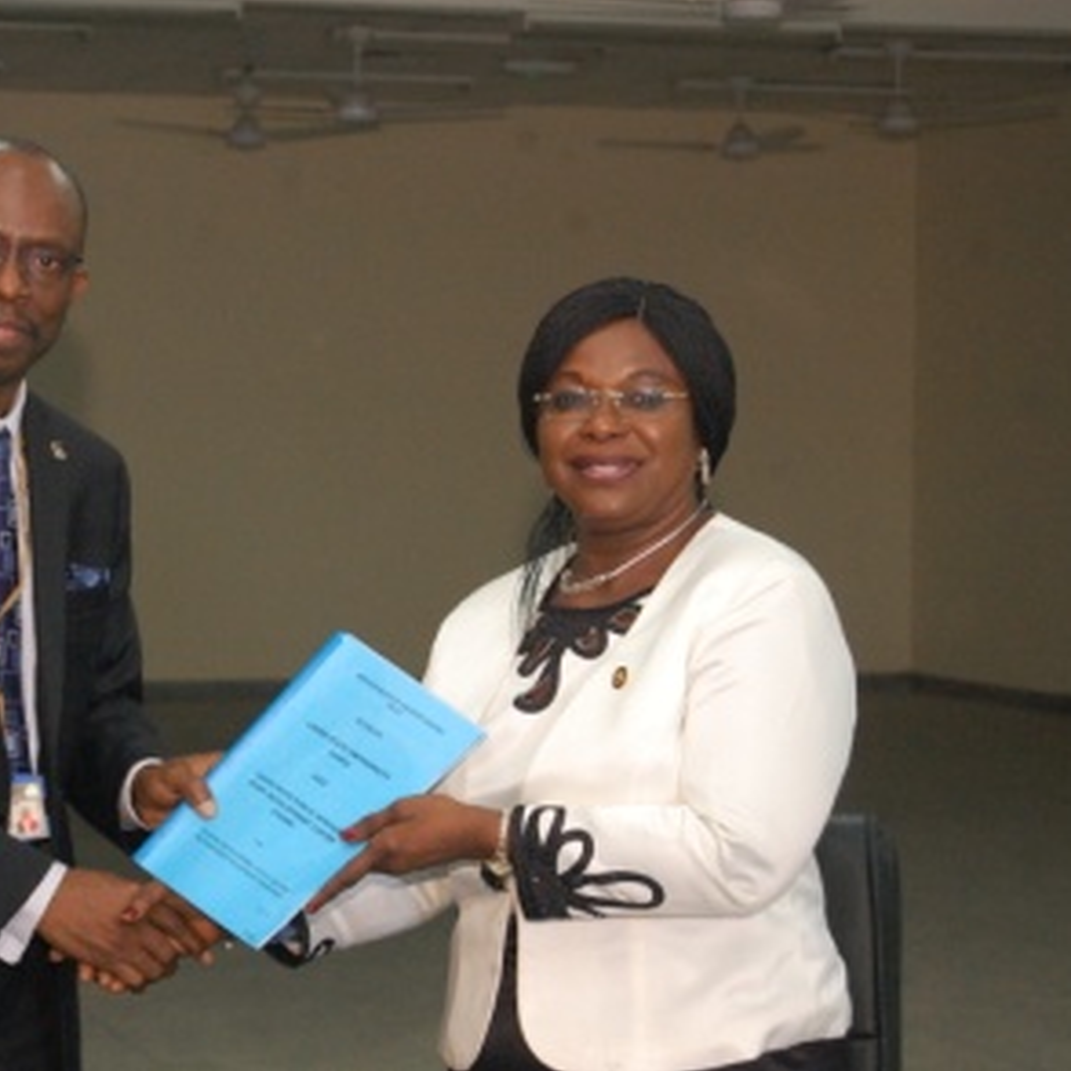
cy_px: 532
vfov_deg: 16.3
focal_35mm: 107
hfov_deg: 16.2
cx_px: 266
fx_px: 3733
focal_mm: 55
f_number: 7.1
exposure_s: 1/60
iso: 1600
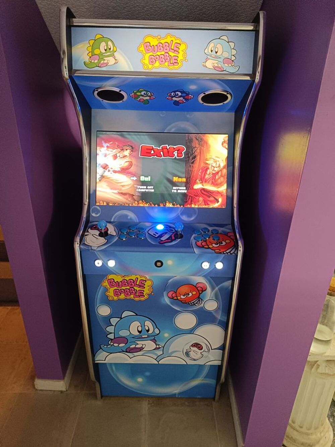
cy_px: 224
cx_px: 168
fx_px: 310
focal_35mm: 24
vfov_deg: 71.6
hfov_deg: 56.8
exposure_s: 1/33.3
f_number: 1.88
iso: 545
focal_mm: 5.59
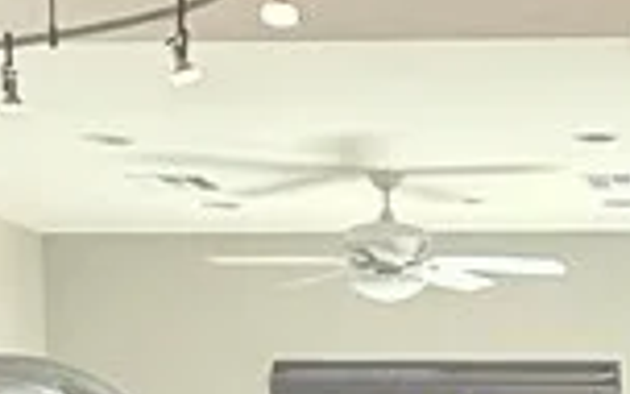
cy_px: 782
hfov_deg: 20.2
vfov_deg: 11.7
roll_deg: -0.1
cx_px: 620
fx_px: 1717
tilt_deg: -7.2
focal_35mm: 100
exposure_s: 1/269
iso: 64
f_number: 2.2
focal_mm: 2.22
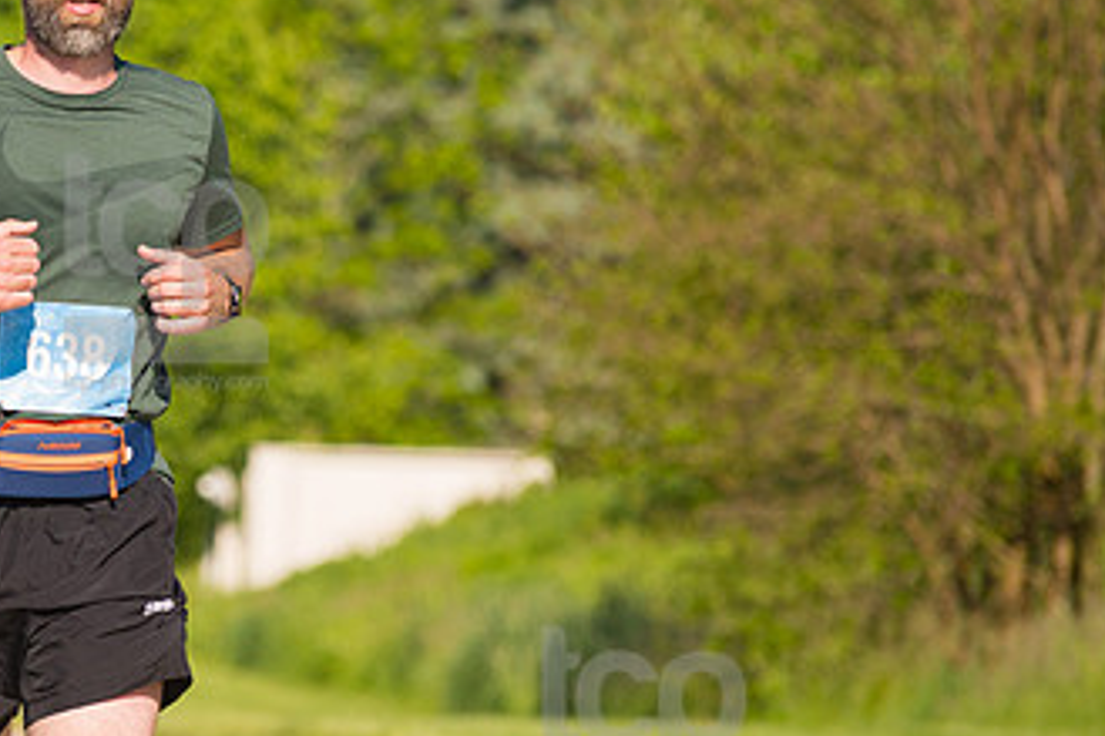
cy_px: 274
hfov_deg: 5.8
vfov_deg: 3.9
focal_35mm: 353
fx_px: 10829
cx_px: 168
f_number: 5.6
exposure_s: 1/2000
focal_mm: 200
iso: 400
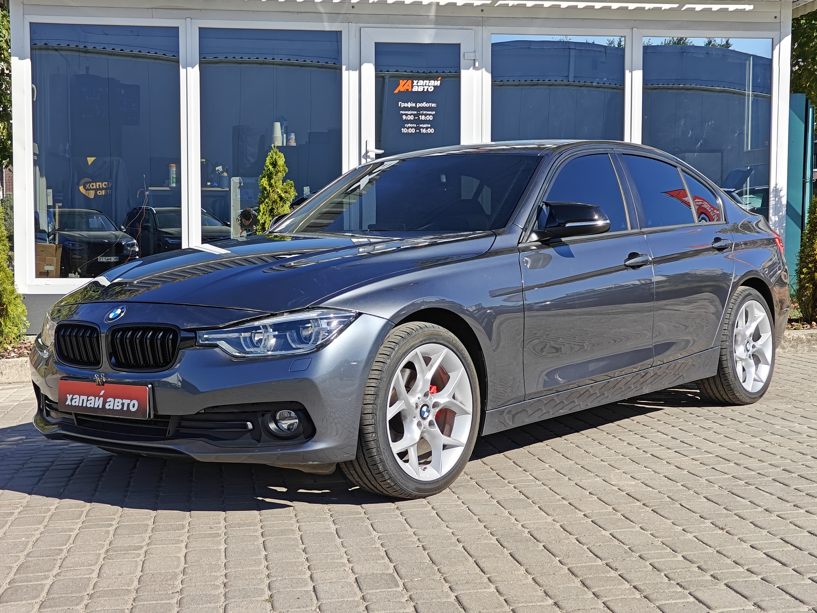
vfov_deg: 30.9
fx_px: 1109
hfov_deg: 40.4
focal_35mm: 47
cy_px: 306
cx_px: 408
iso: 50
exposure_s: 1/1737
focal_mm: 7.08
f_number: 2
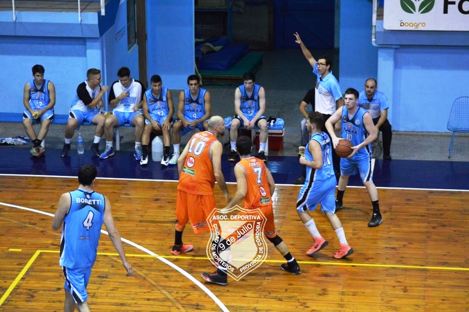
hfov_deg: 19.5
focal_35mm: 105
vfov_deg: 13.0
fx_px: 1367
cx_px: 234
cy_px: 156
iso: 4000
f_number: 4.5
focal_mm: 70
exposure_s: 1/200
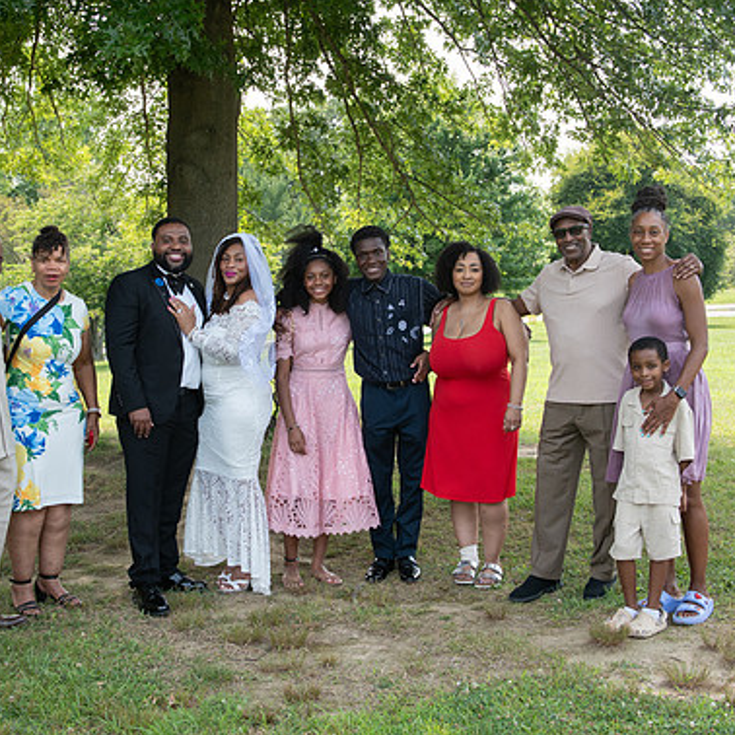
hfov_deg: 28.6
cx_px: 319
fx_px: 1441
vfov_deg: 28.6
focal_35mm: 60
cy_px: 368
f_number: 6.3
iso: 800
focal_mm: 44
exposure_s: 1/400
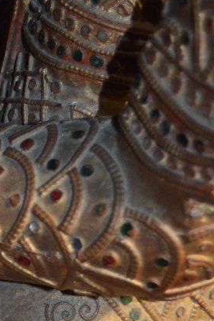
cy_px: 409
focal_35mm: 195
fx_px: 1743
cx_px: -78
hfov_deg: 6.9
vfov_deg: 10.3
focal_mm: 45
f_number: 5.3
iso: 2000
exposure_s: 1/60
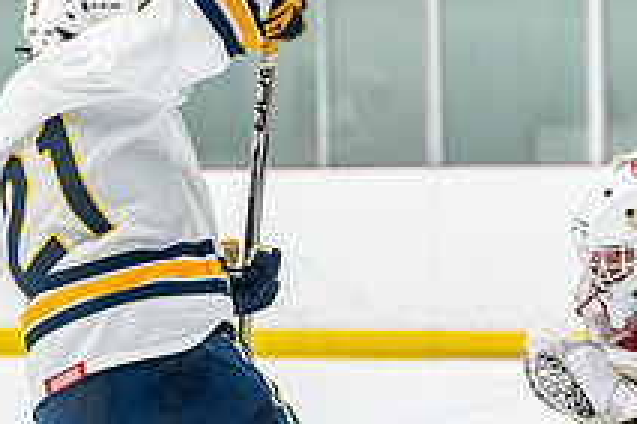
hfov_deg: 7.8
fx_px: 4671
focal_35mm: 264
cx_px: 1
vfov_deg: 5.2
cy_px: 575
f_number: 2.8
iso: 3200
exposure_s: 1/800
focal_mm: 86
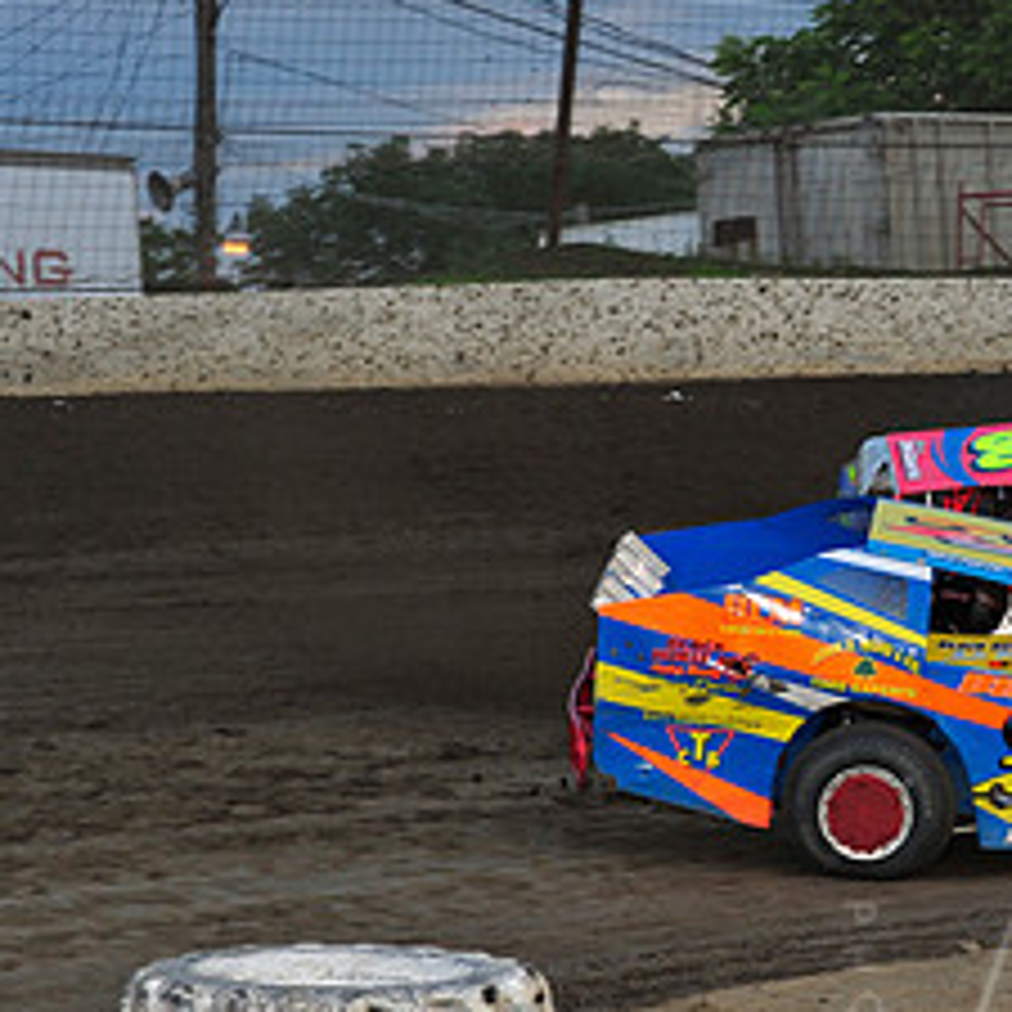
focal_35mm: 201
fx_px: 6648
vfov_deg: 8.7
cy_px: 526
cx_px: 1111
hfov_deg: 8.6
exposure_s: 1/320
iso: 640
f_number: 6.3
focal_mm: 92
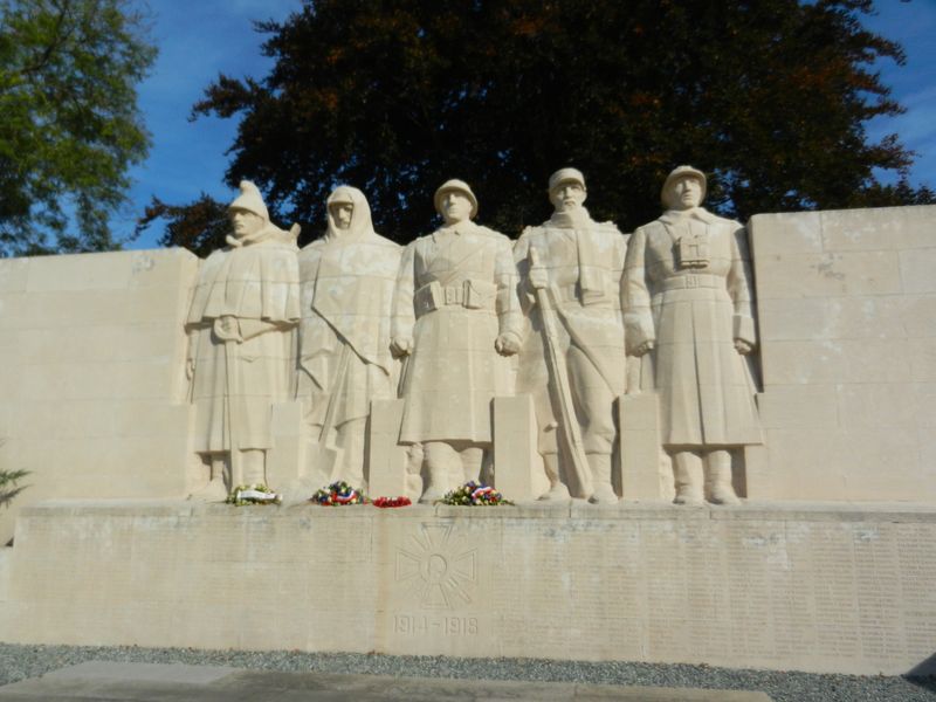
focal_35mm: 29
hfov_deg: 61.7
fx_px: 784
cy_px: 351
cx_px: 468
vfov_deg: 48.2
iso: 160
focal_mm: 5.1
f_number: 7.2
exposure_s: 1/1000
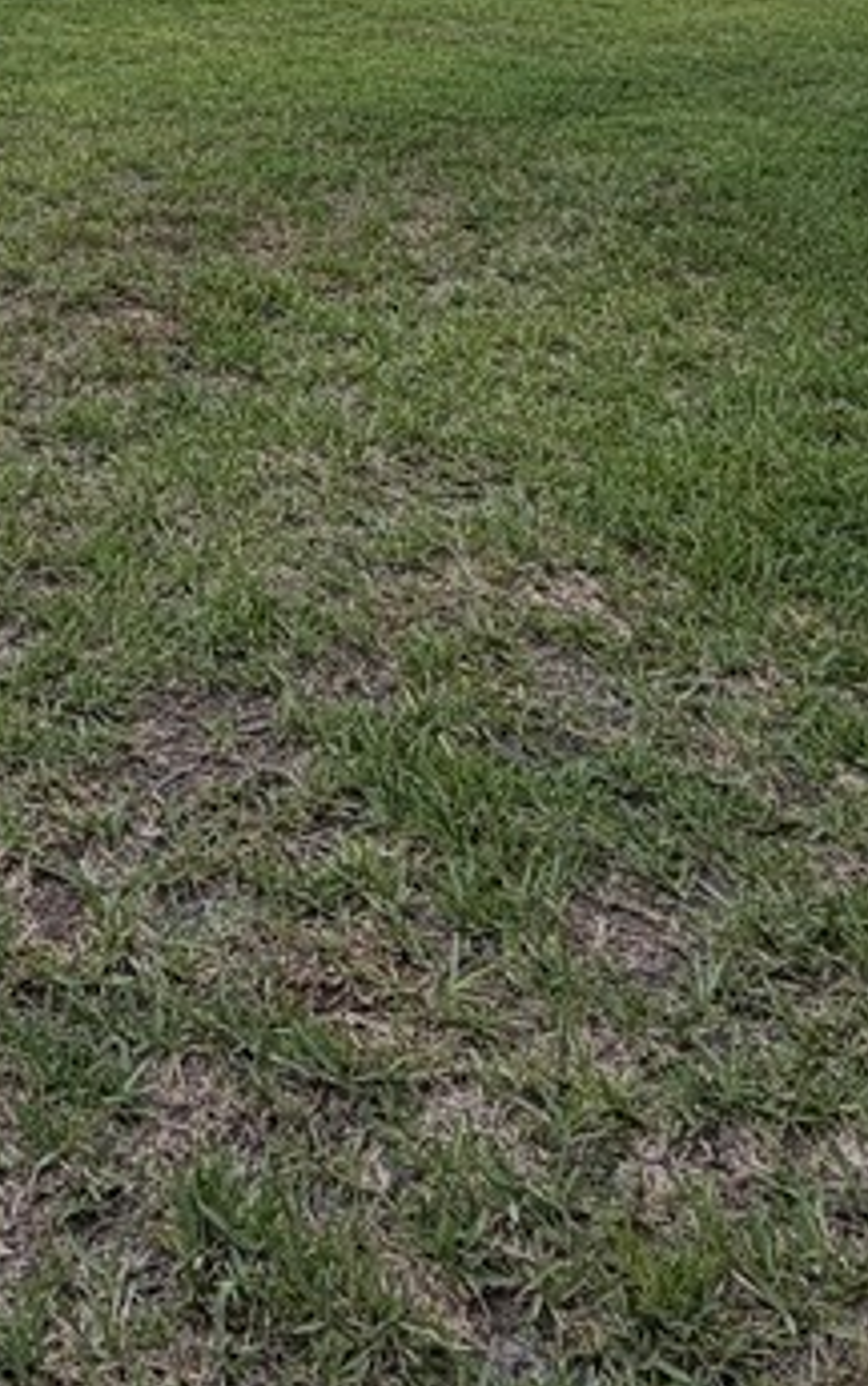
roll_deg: -2.3
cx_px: 4
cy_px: -52
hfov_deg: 27.6
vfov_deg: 39.1
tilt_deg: -5.8
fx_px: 1663
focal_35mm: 44
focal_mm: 2.22
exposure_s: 1/888
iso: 20
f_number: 2.2
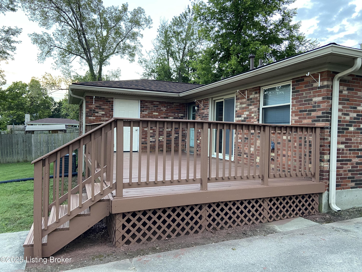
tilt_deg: -0.7
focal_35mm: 26
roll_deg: -2.2
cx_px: 181
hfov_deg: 67.3
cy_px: 136
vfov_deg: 53.1
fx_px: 272
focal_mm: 4.25
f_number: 1.8
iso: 125
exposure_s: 1/95
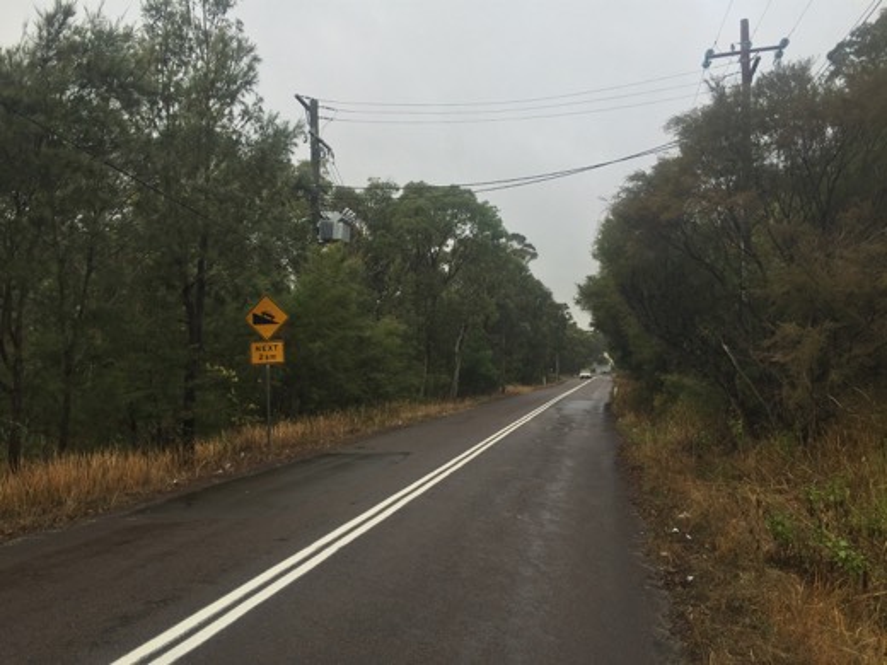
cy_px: 332
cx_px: 444
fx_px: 743
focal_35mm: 29
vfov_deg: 48.2
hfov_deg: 61.7
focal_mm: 4.15
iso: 32
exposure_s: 1/439
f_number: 2.2
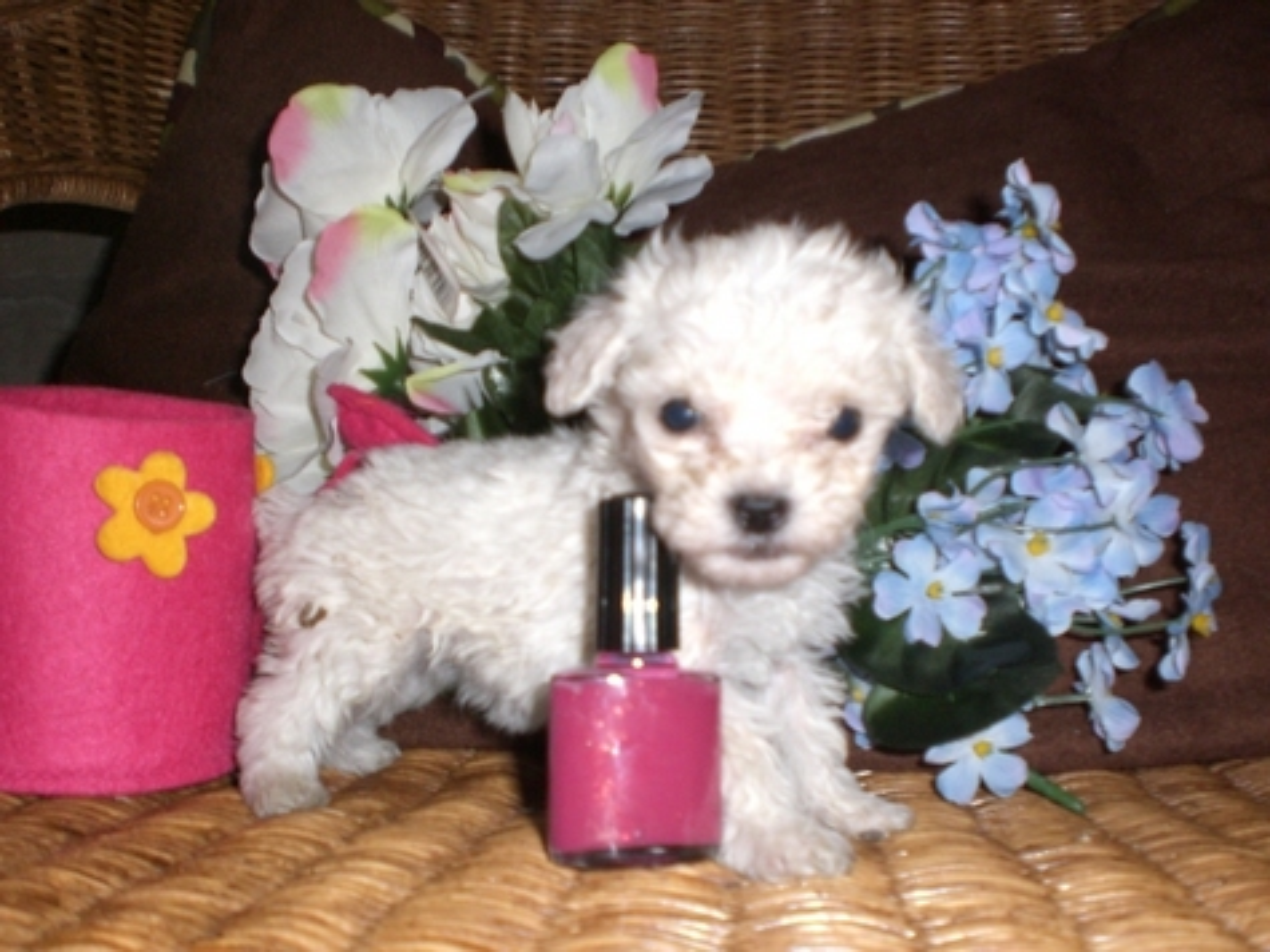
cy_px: 476
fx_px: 1394
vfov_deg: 37.7
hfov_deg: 49.0
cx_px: 635
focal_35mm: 38
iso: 200
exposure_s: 1/60
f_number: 3.1
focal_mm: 6.3
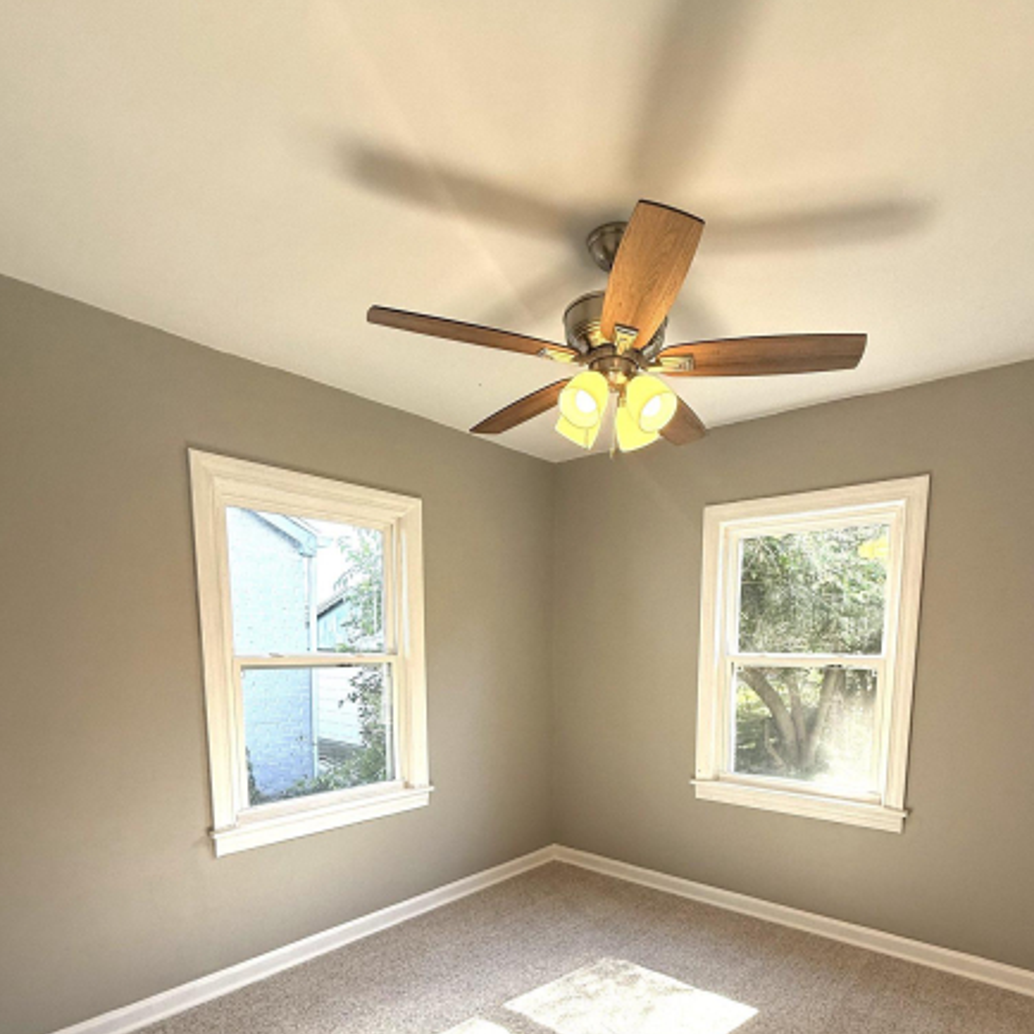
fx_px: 642
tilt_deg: -6.8
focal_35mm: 19
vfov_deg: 74.0
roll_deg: -0.2
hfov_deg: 77.3
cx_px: 584
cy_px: 730
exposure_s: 1/189
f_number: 2.2
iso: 64
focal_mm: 2.22
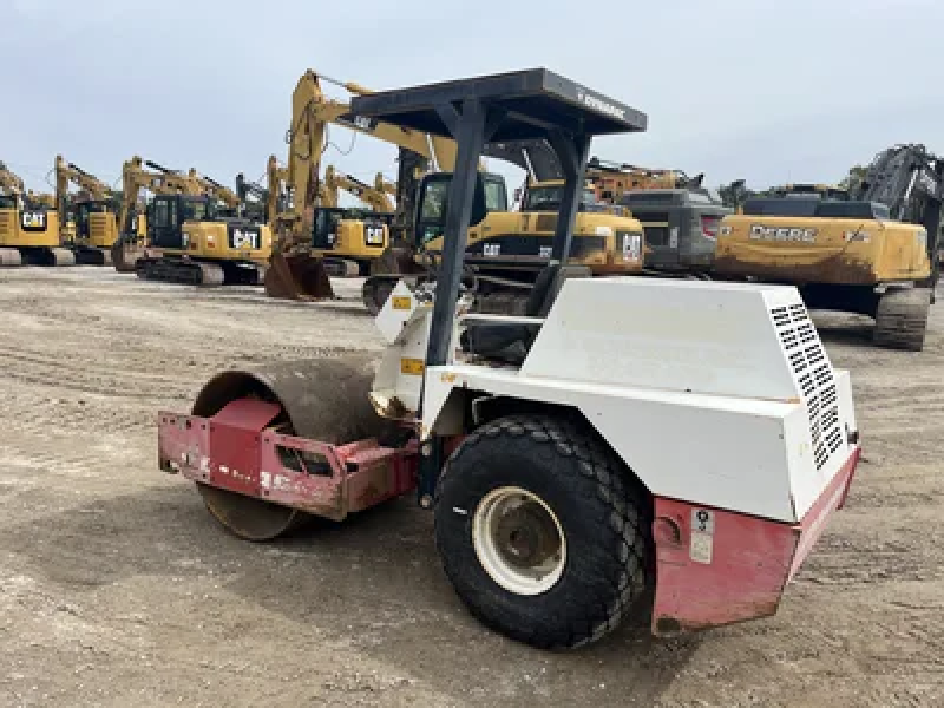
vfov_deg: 53.1
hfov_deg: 67.3
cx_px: 472
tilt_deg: -5.7
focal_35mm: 26
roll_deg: +0.6
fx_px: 709
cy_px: 354
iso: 50
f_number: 1.6
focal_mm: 5.1
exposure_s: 1/3876
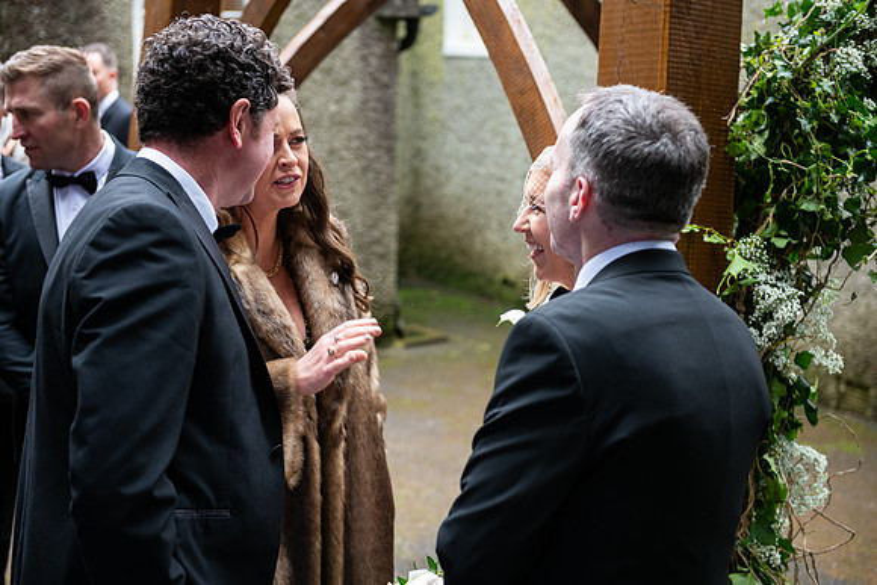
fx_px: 1462
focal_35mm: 60
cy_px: 292
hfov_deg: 33.4
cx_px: 438
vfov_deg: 22.6
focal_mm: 60
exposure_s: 1/160
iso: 400
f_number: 3.5
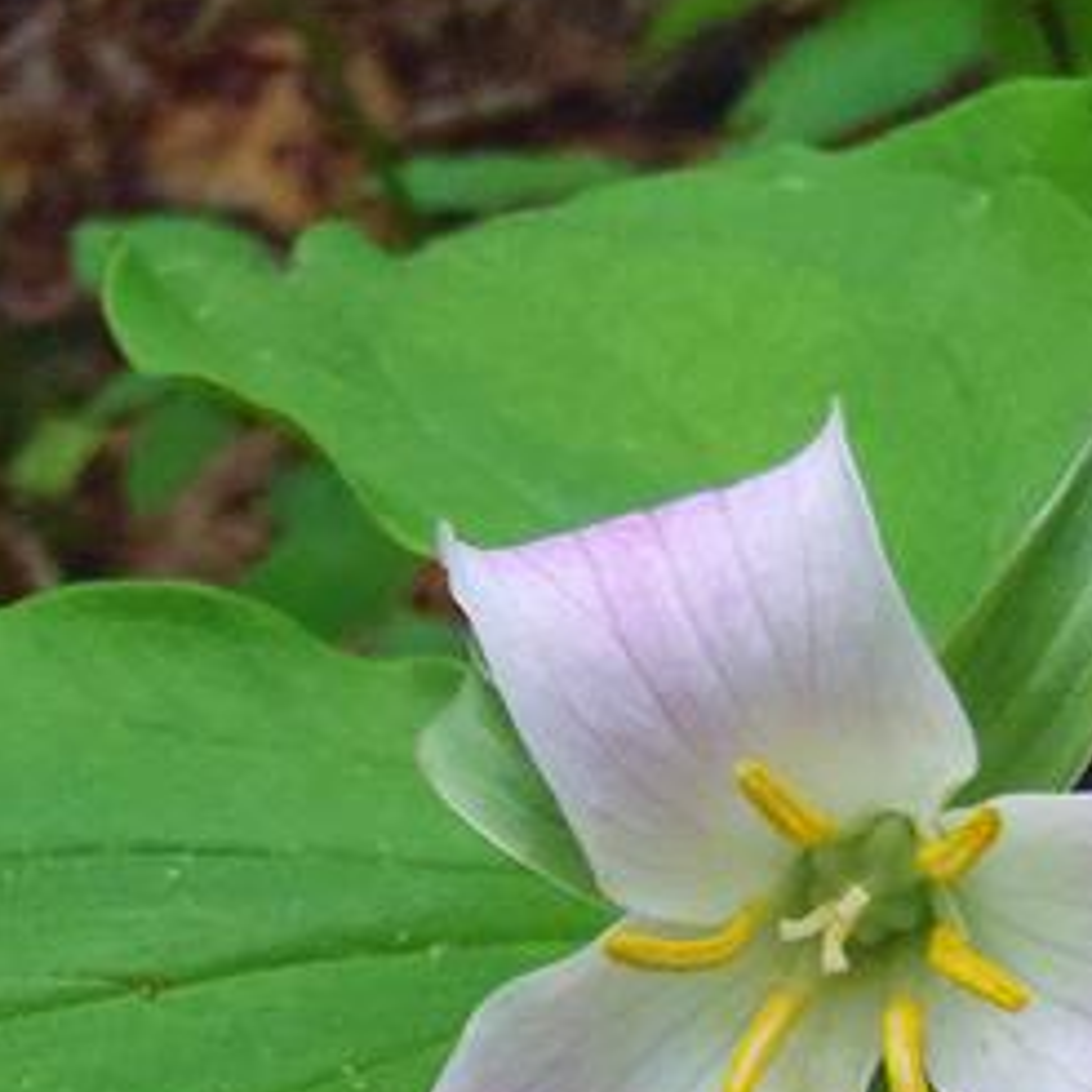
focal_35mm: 93
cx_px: 759
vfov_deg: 18.3
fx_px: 3319
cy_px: 1041
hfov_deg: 18.6
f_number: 4.7
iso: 400
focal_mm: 6.64
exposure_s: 1/60
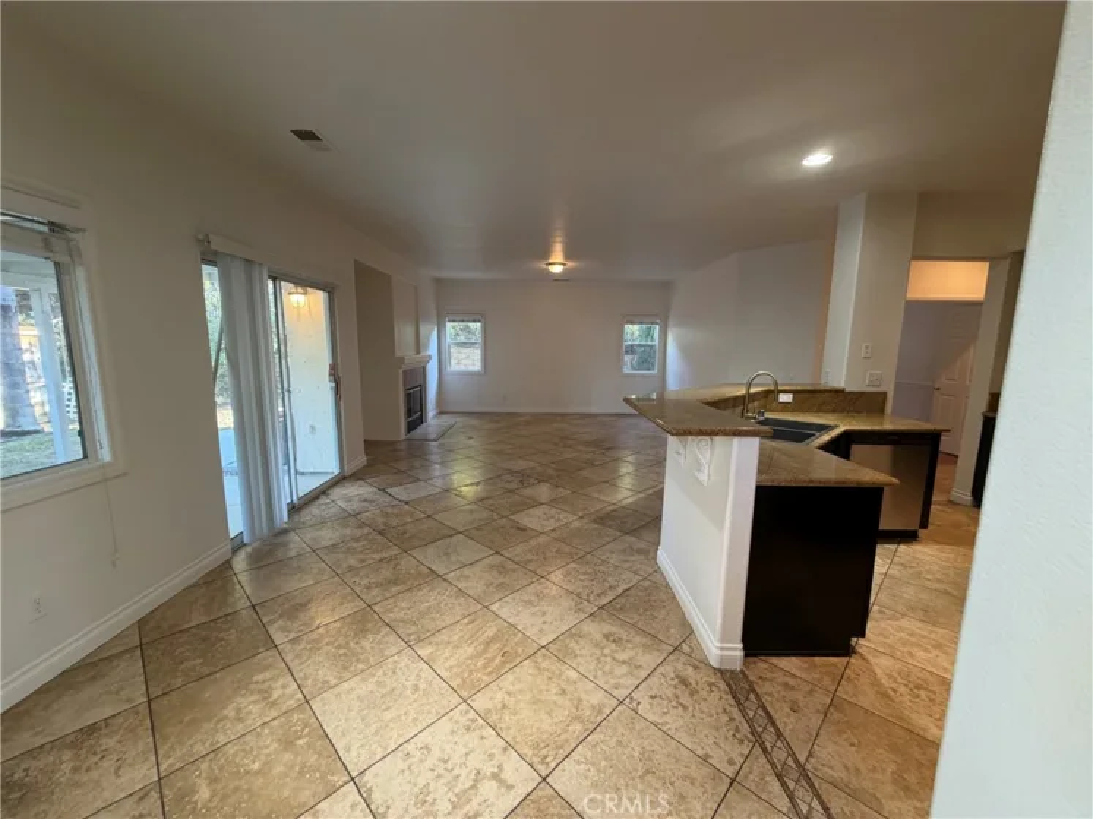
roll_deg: -0.2
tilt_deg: -8.3
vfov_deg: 85.7
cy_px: 410
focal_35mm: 14
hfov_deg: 102.1
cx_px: 546
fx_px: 442
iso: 160
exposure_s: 1/60
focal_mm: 2.22
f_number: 2.2
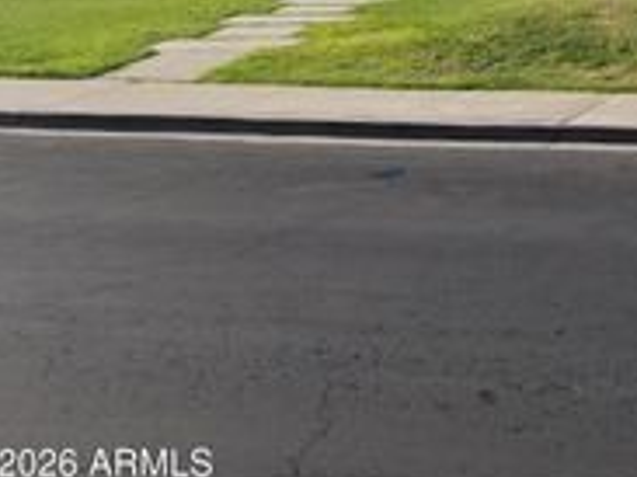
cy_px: -131
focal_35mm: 71
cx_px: 863
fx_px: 1306
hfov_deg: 23.6
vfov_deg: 19.2
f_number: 1.7
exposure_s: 1/2592
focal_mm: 4.3
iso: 50
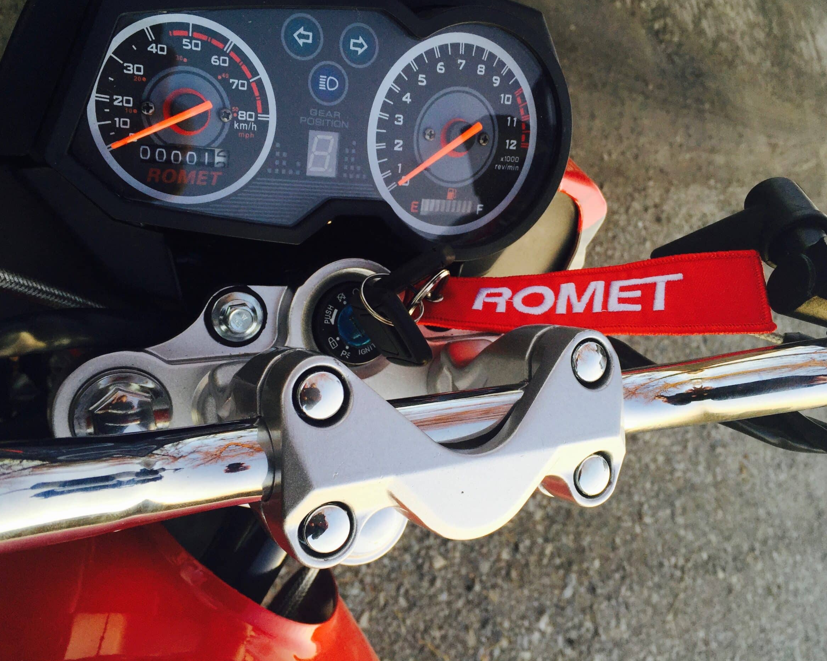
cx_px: 430
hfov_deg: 57.2
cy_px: 323
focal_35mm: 31
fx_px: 759
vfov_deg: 47.1
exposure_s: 1/260
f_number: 2.2
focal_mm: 4.15
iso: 32
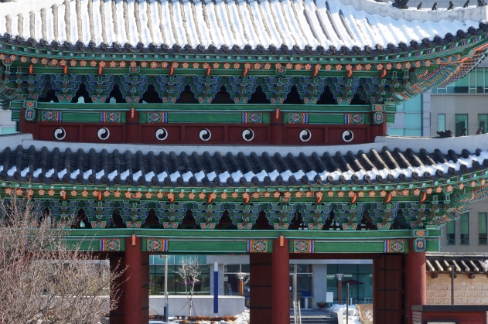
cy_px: 168
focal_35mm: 131
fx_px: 1771
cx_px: 193
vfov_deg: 10.5
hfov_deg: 15.7
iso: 200
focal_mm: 55
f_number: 11
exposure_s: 1/160
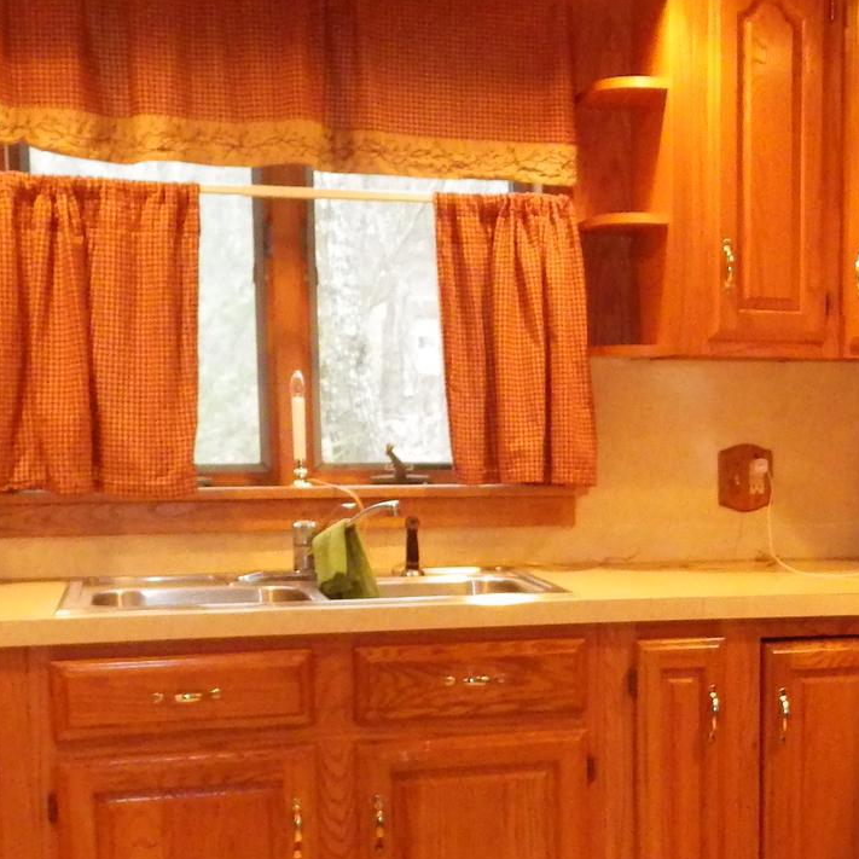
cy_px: 634
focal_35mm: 56
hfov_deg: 29.5
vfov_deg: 30.1
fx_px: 1572
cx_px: 747
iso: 800
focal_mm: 4
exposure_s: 1/40
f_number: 3.1
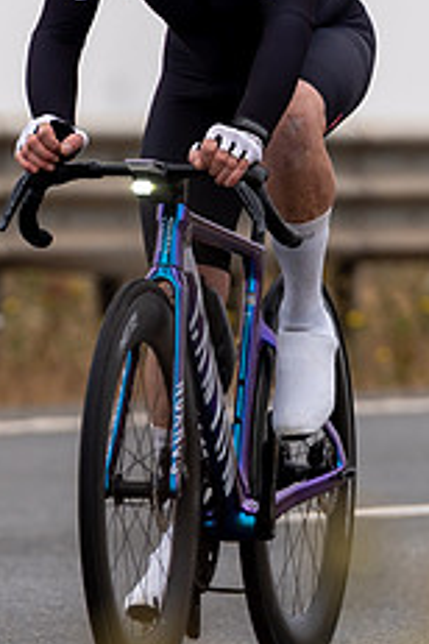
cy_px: 180
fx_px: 19464
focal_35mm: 1089
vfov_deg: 1.9
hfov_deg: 1.3
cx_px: 212
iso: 100
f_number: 3.5
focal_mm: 200
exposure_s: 1/800
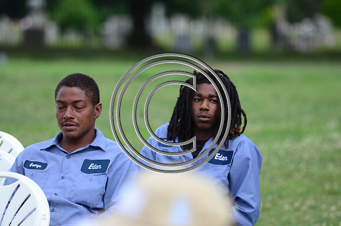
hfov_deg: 6.9
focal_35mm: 300
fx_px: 2835
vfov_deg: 4.6
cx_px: 170
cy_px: 113
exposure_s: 1/800
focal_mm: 200
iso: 800
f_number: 2.8
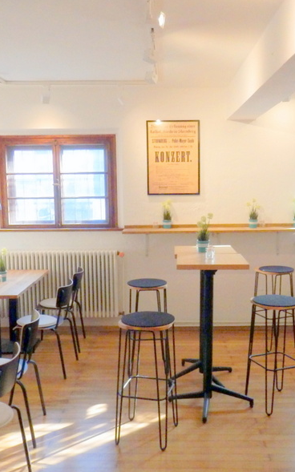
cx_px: 170
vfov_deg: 54.0
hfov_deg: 35.3
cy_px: 239
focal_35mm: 36
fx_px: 463
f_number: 3
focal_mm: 4.5
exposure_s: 1/500
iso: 800
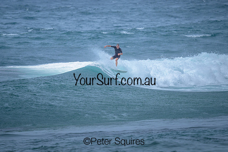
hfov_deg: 1.9
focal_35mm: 1100
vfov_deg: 1.3
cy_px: 64
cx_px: 106
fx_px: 6971
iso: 280
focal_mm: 800
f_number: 6.3
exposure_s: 1/3200
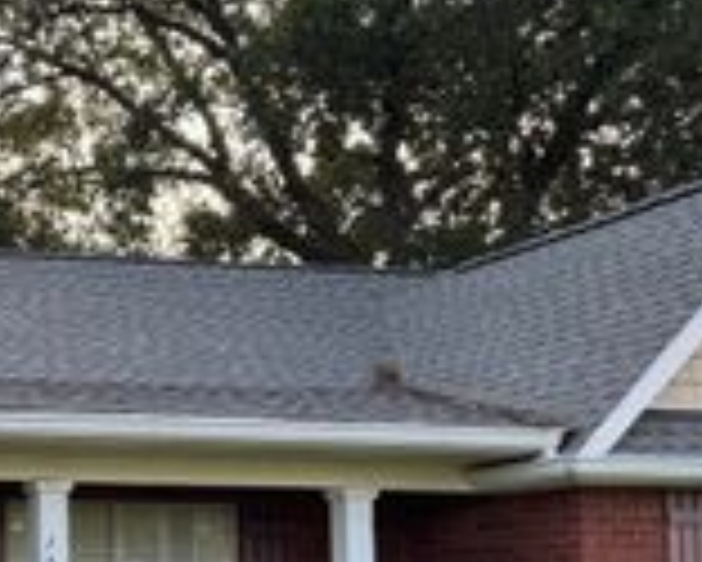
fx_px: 1559
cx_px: -198
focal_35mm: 75
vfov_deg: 20.1
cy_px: 483
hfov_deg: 22.8
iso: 64
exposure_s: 1/185
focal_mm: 6.76
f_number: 1.78
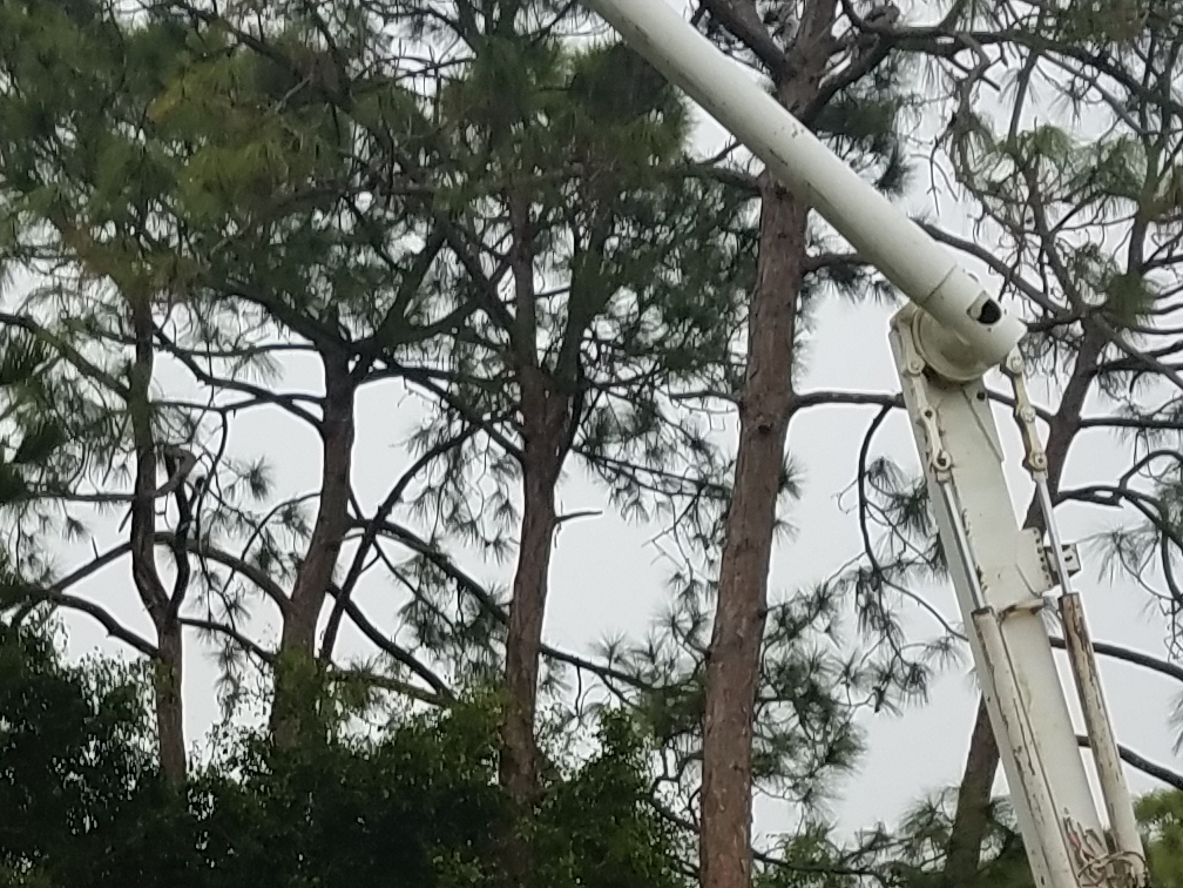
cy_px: 879
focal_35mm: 104
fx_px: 3554
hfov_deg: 18.9
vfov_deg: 14.0
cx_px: 435
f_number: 1.7
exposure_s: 1/267
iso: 40
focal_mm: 4.2
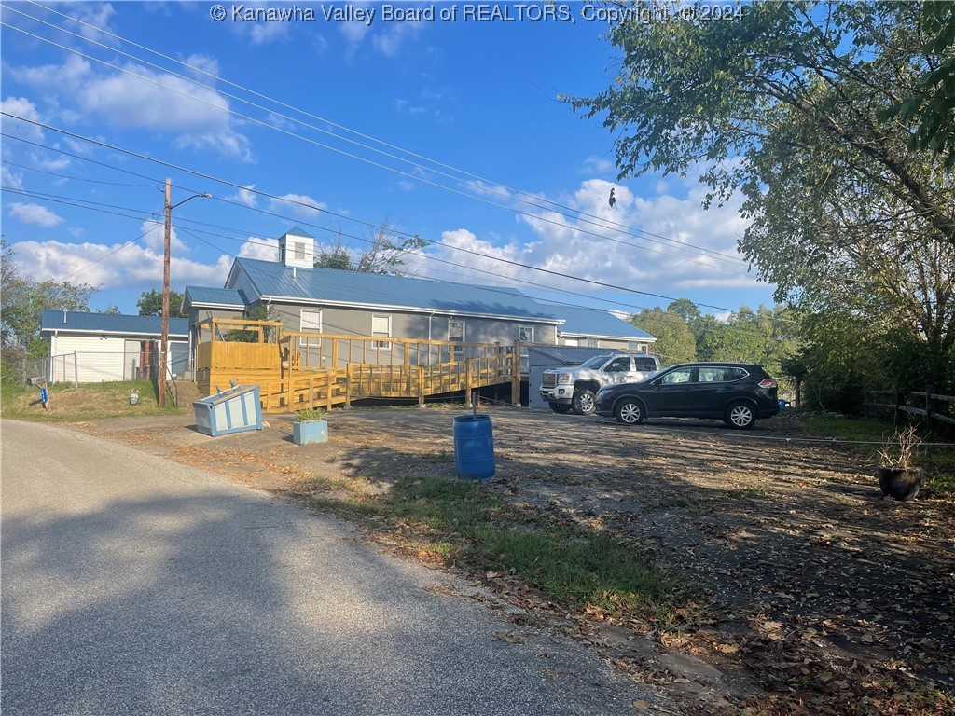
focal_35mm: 25
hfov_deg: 69.4
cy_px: 358
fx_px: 690
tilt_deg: +2.6
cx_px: 478
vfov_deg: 54.9
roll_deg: -0.7
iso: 32
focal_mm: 5.1
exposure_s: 1/2433
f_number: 1.6
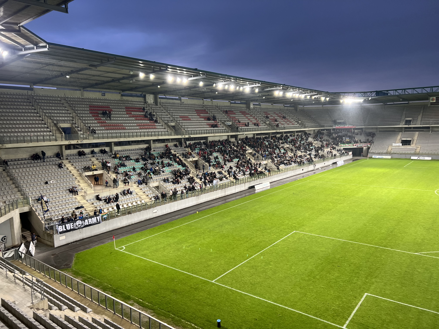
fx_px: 330
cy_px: 164
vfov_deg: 53.1
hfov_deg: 67.3
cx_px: 220
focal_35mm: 26
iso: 125
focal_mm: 5.7
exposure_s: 1/100
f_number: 1.5
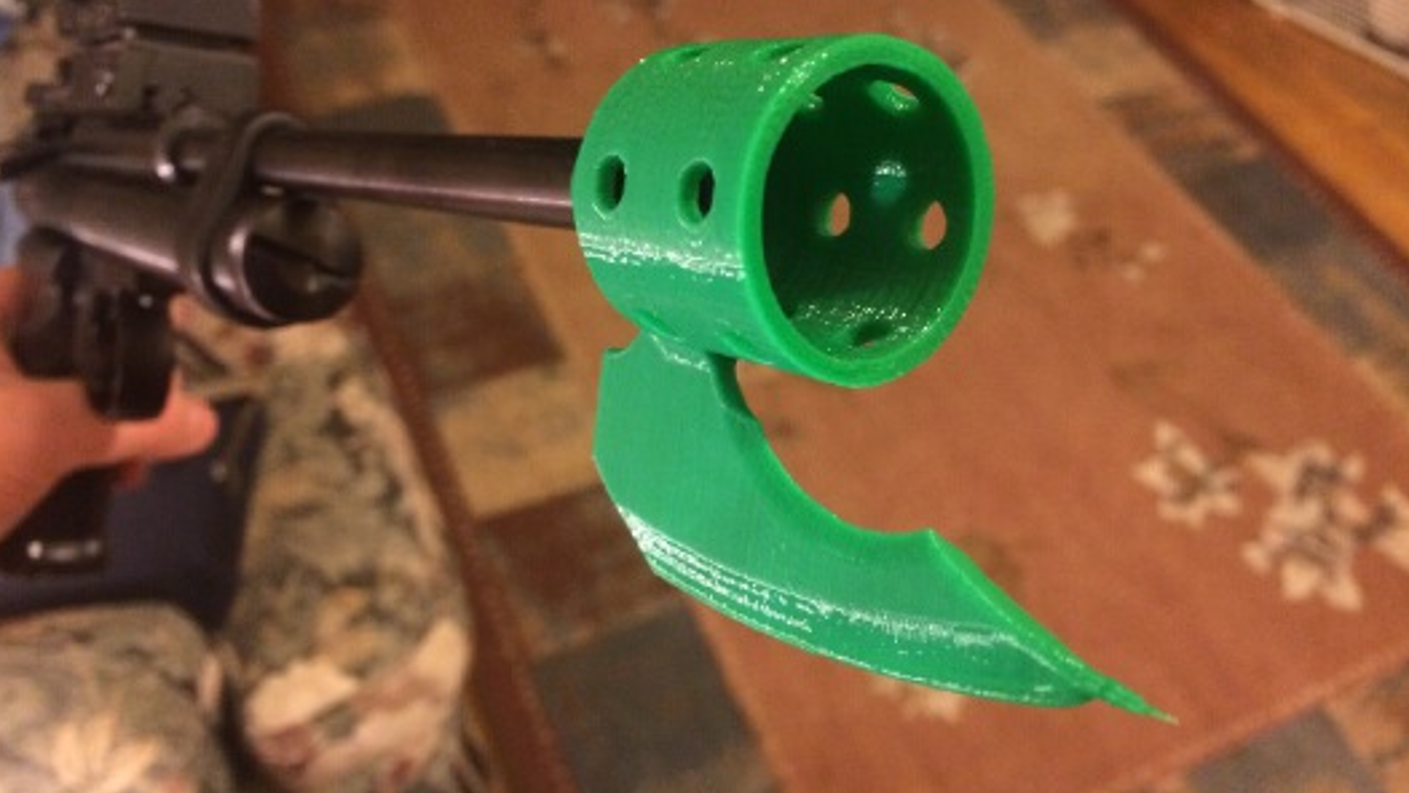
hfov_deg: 61.0
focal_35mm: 32
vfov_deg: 36.7
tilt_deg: -50.0
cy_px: 364
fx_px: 1196
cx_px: 700
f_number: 2.2
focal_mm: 4.15
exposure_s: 1/17
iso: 320
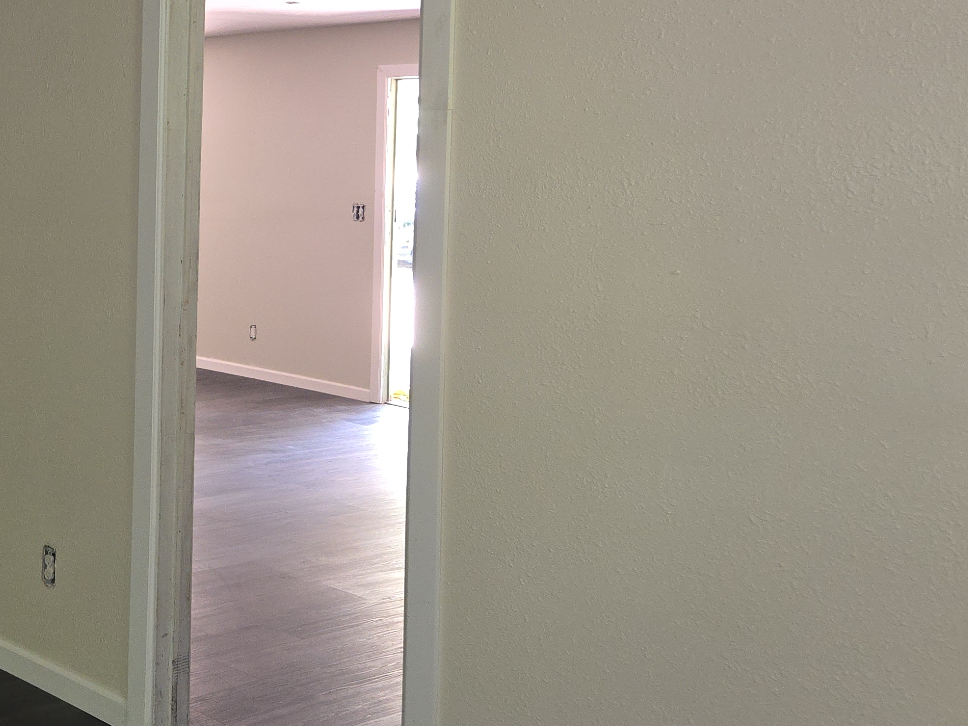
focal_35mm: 50
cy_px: 197
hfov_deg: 34.6
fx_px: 1398
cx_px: -11
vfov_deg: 28.7
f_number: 1.8
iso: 125
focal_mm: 5.4
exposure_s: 1/17.2
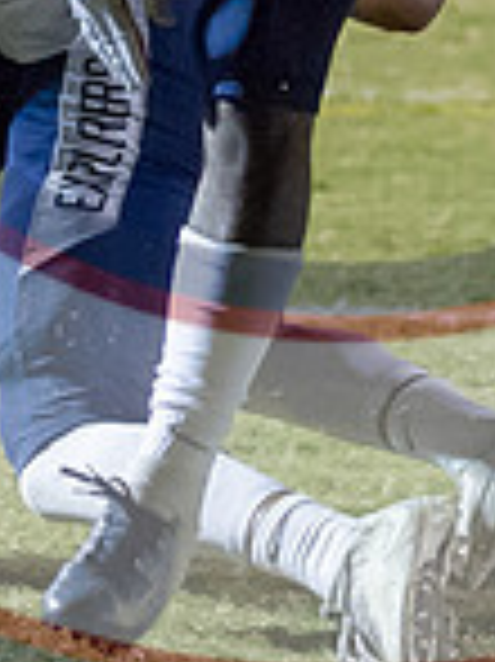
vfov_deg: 3.0
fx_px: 12678
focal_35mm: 664
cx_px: 275
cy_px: -32
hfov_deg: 2.2
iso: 5000
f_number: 2.8
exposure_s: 1/800
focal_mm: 98
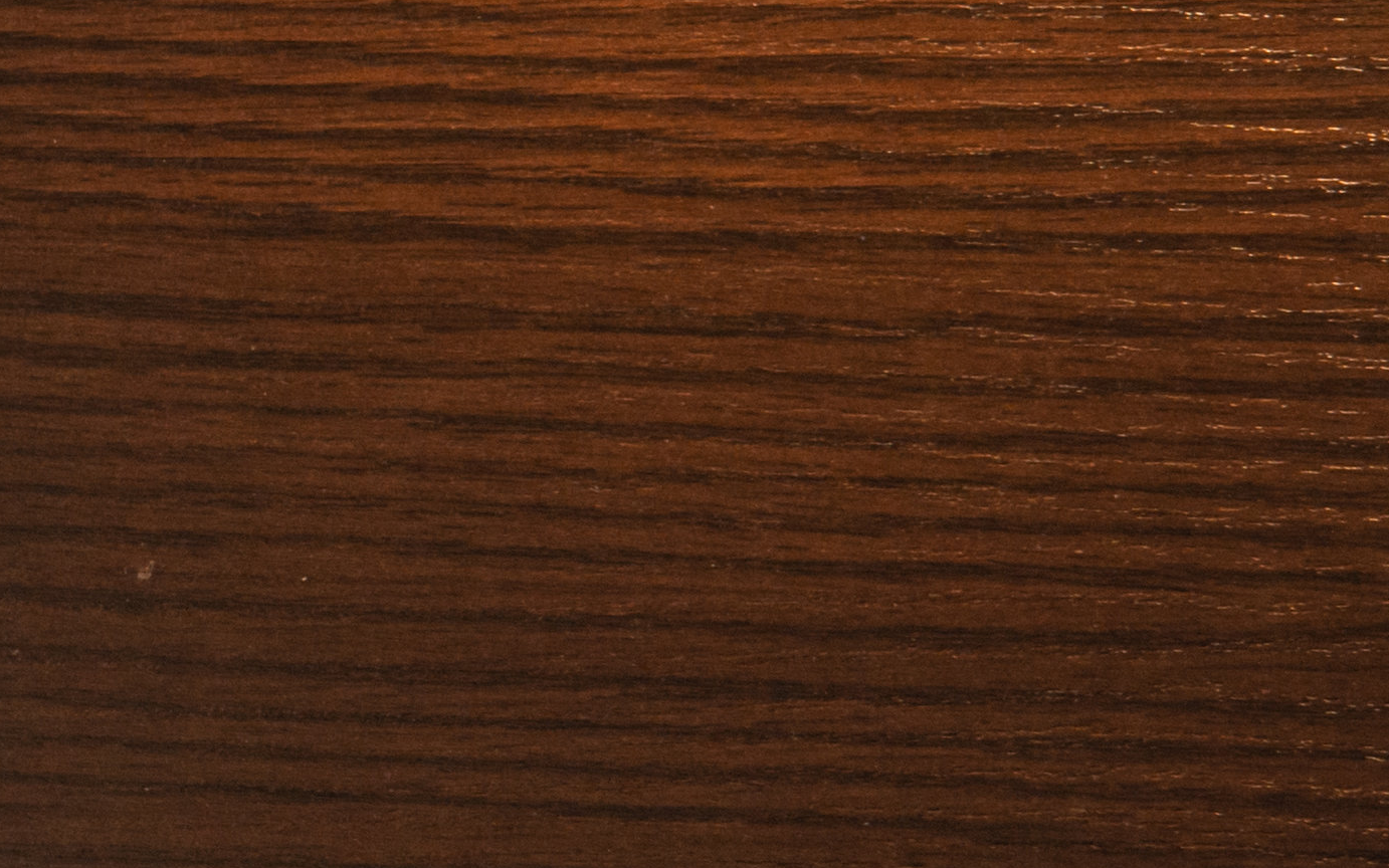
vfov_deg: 3.5
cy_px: 276
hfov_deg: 5.3
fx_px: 14386
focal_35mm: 380
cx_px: -2166
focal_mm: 70
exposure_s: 1/20
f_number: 11
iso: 640
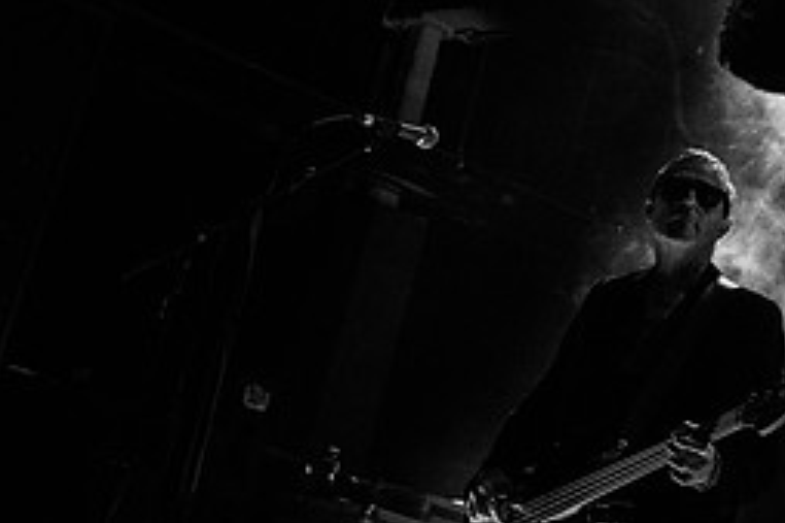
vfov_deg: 14.1
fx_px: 2048
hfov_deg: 21.4
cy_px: -103
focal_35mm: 94
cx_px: 643
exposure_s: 1/125
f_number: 3.2
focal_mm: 35
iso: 3200
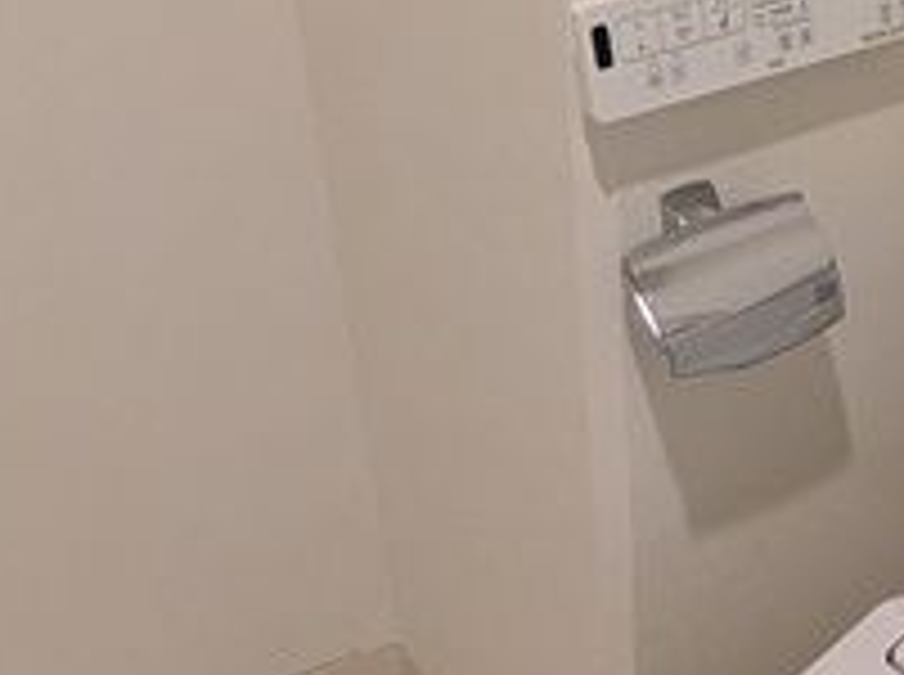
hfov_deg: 28.3
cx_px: 738
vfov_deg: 21.5
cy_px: 576
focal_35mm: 67
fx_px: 1747
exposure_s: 1/24
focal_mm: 1.83
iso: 153
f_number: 2.2
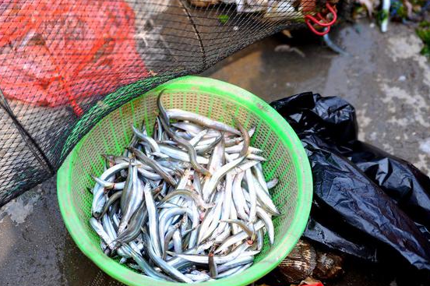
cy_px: 161
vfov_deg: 15.7
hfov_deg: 23.4
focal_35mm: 87
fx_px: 1038
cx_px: 203
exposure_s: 1/1000
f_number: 2.8
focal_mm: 75
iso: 320
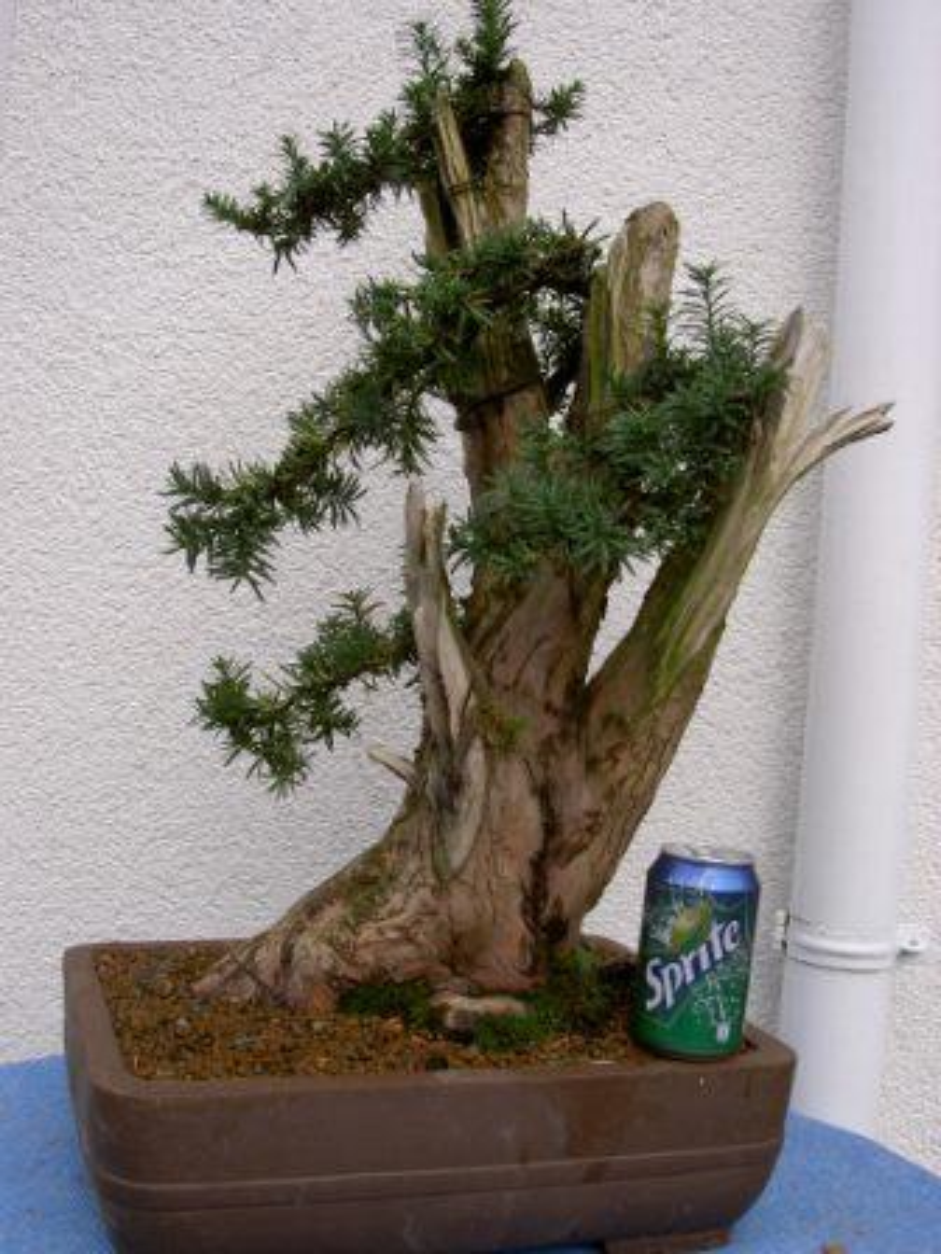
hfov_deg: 36.8
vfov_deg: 47.9
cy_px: 627
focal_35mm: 39
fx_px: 1414
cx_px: 470
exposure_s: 1/167
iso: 100
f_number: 4.7
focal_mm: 8
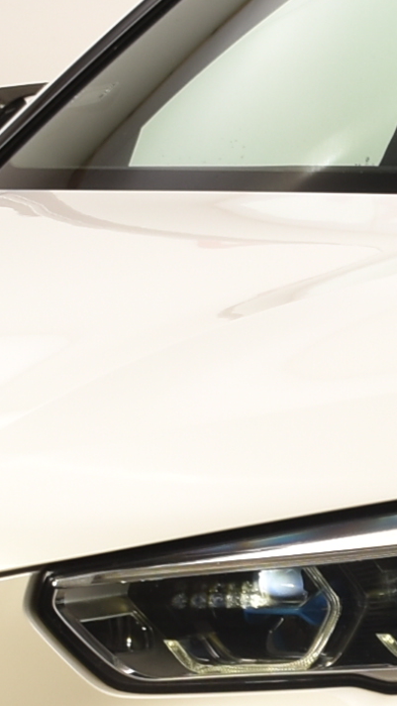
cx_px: 808
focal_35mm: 258
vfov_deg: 8.4
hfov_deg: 4.6
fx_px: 4824
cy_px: 435
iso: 100
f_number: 8
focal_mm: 26
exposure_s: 1/200
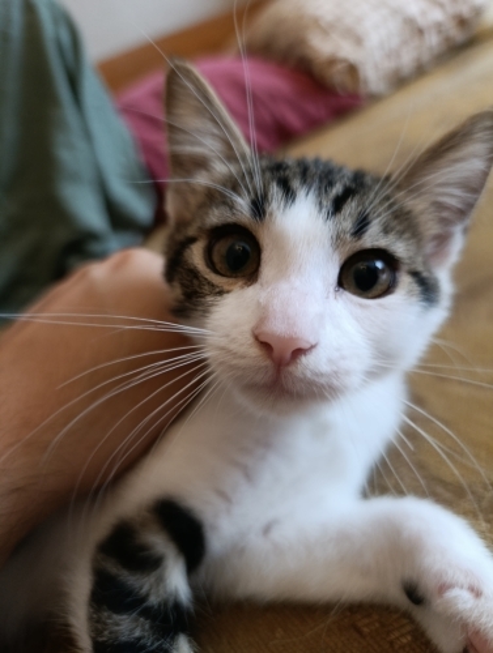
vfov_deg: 73.8
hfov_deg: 59.0
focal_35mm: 23
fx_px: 435
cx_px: 246
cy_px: 326
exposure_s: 1/25
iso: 2202
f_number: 1.65
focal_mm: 6.11
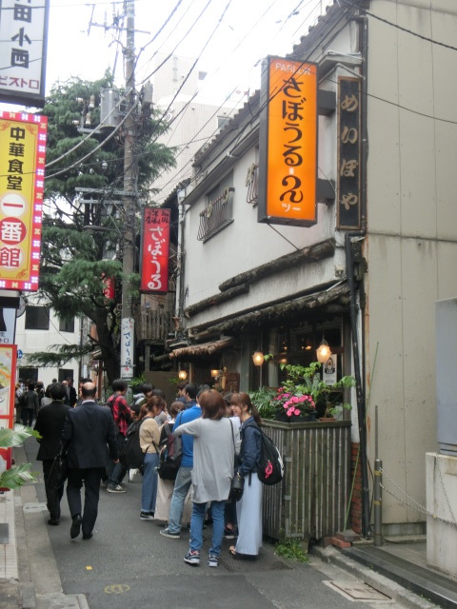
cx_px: 228
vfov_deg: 46.8
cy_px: 304
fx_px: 704
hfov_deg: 36.0
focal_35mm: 40
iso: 80
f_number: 4
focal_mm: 7.15
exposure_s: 1/125
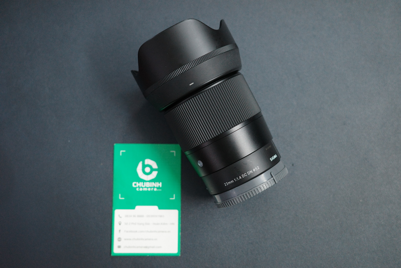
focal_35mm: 40
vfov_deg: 33.4
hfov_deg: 48.5
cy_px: 134
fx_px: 446
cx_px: 200
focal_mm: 26
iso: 800
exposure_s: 1/60
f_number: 2.8
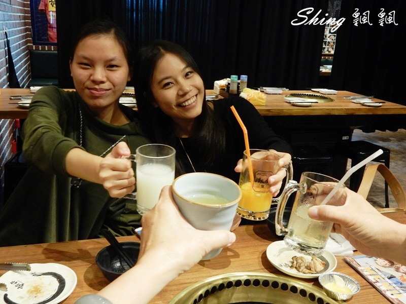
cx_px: 203
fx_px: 422
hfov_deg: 51.4
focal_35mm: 36
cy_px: 152
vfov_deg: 39.7
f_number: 4
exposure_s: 1/15
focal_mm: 6.4
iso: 400
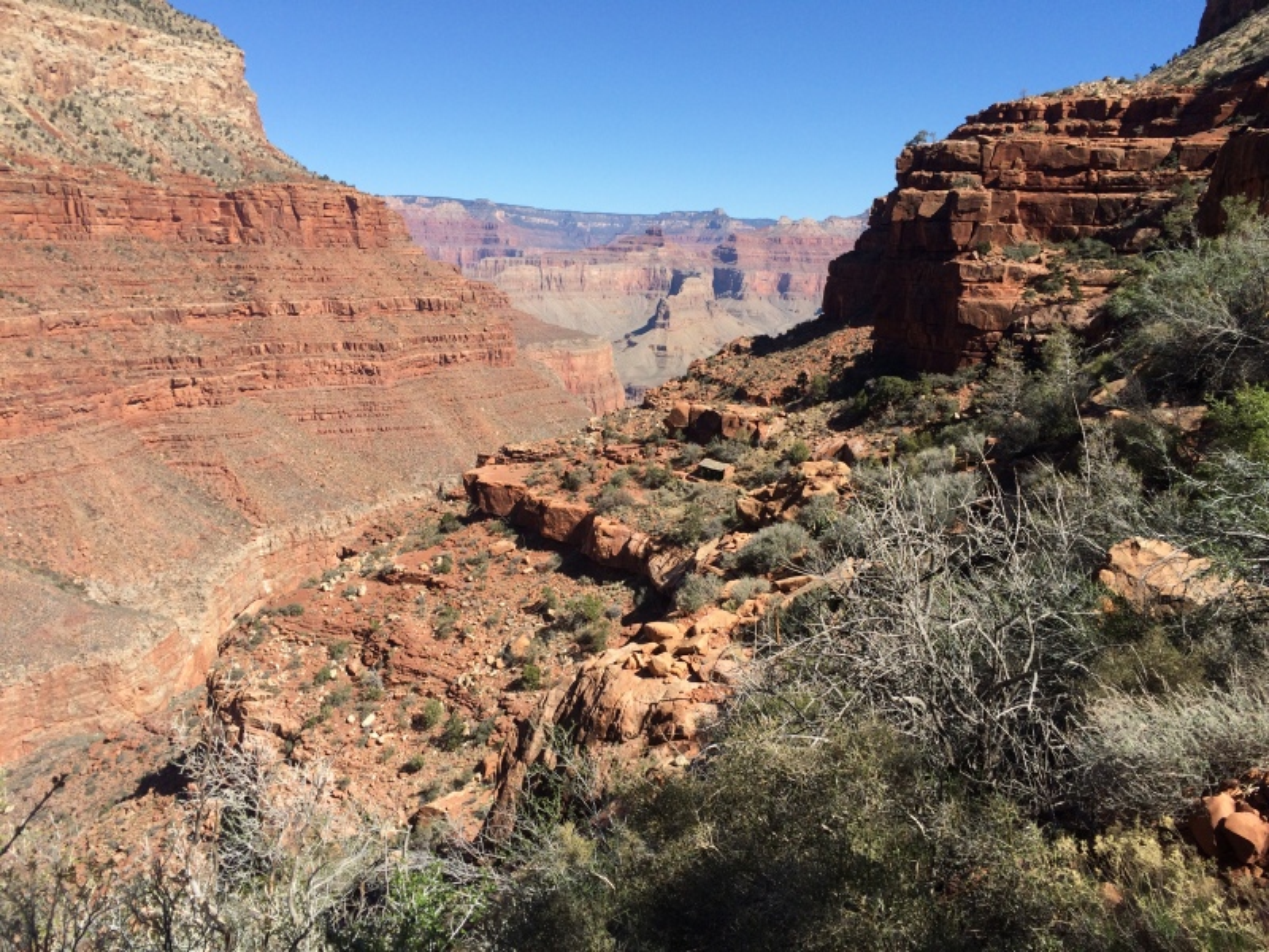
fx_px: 1063
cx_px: 634
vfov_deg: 48.2
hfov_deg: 61.7
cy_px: 476
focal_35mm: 29
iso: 32
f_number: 2.2
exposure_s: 1/2053
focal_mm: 4.15
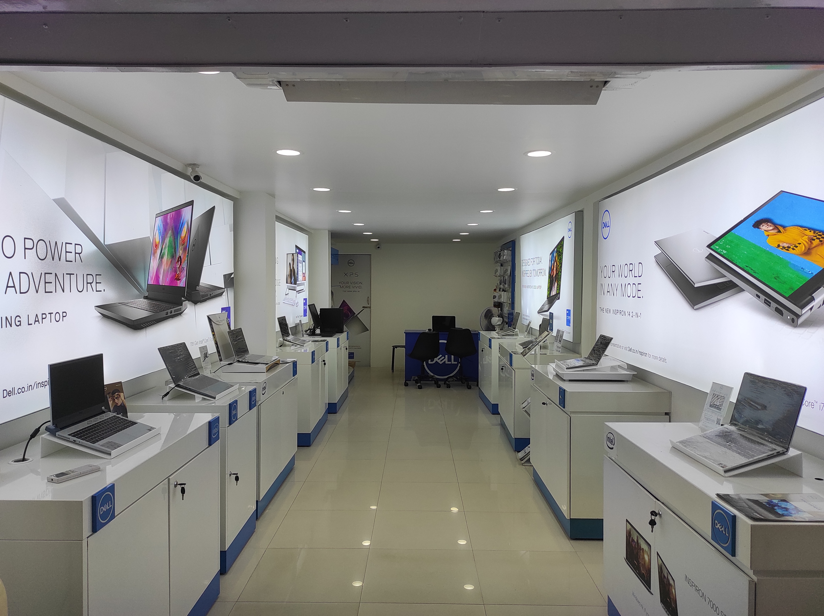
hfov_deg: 69.4
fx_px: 595
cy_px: 308
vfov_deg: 54.8
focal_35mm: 25
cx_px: 412
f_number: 1.89
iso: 100
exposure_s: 1/235
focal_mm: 5.43
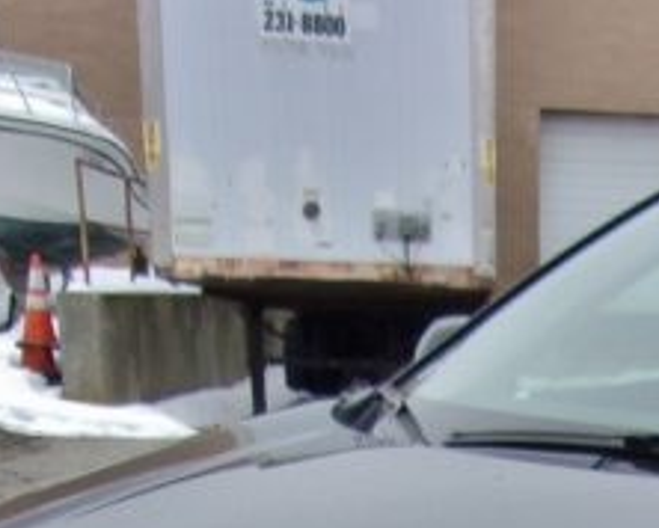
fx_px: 1854
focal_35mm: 95
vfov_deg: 14.6
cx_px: 730
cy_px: 887
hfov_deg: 19.3
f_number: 3
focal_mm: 4.9
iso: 80
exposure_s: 1/200
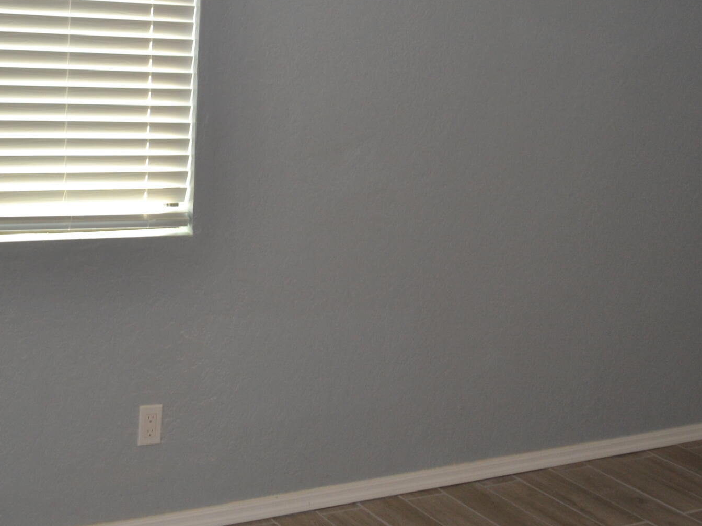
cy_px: 164
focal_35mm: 58
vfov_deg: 25.1
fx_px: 1176
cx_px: 328
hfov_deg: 33.2
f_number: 4
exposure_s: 1/80
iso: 400
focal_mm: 18
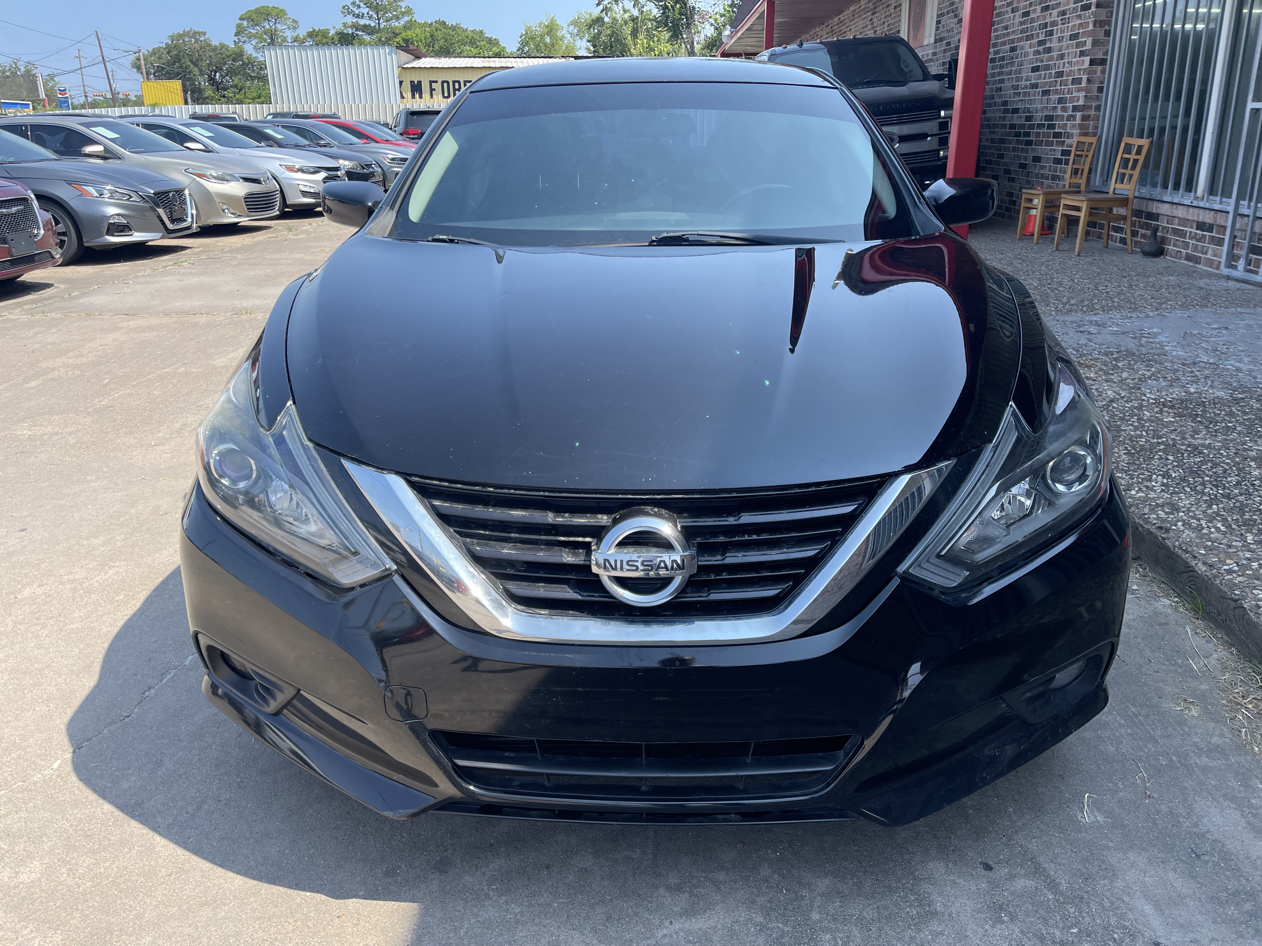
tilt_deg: -19.6
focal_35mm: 26
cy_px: 473
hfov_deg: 67.3
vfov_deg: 53.1
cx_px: 631
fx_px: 948
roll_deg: +0.4
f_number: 1.6
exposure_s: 1/1513
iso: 50
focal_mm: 5.1
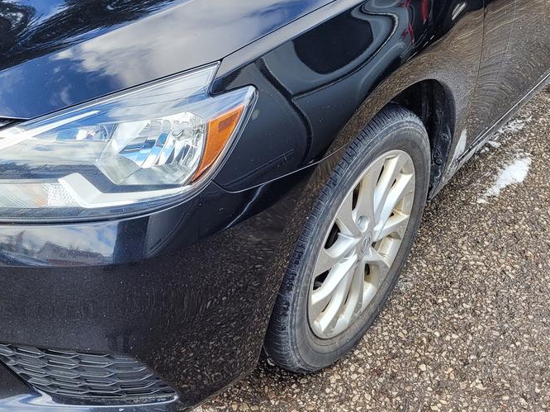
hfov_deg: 38.0
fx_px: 794
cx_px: 206
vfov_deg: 28.0
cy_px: 38
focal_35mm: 50
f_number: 1.8
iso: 40
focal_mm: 5.4
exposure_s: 1/415
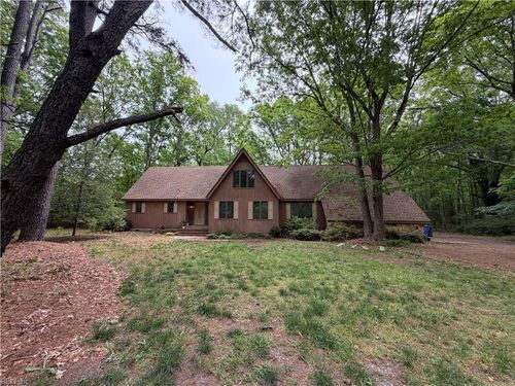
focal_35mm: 14
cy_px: 193
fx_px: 208
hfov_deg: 102.1
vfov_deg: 85.7
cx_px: 258
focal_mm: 2.22
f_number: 2.2
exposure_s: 1/141
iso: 50
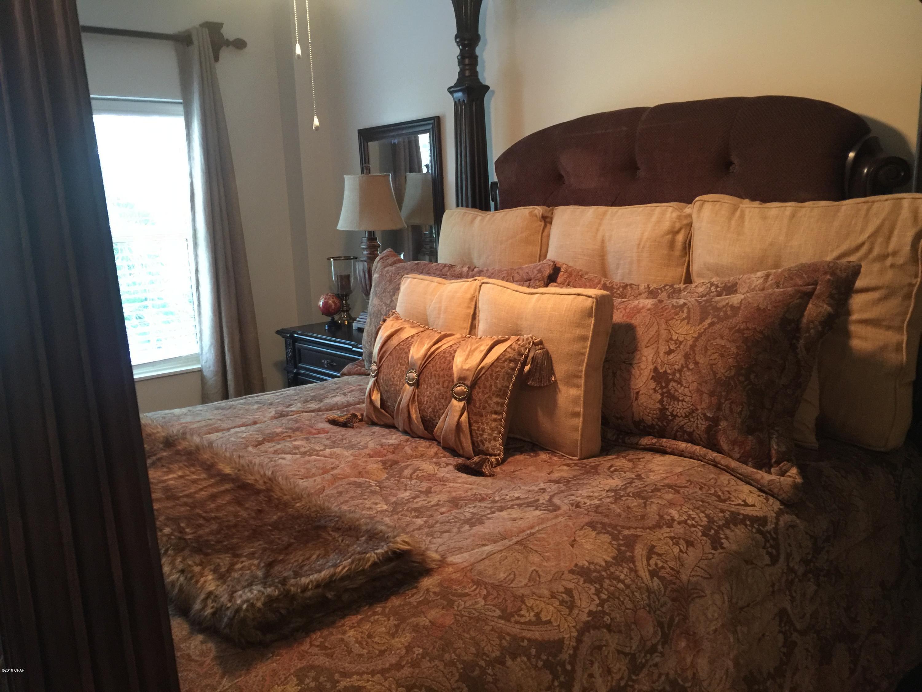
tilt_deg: -10.0
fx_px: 772
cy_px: 346
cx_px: 461
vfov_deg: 48.2
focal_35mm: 29
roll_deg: +2.9
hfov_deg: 61.7
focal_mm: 4.15
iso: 125
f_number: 2.2
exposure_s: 1/10
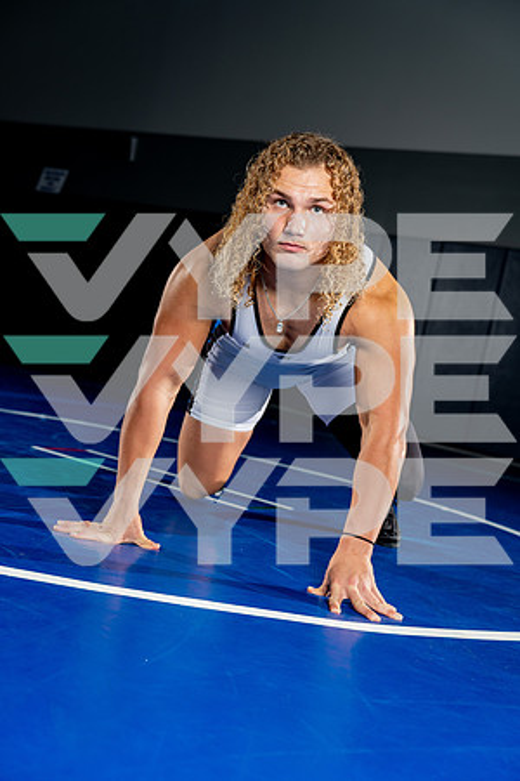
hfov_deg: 28.1
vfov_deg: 41.1
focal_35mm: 48
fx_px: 1040
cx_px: 260
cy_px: 390
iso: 125
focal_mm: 48
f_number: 4
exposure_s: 1/250
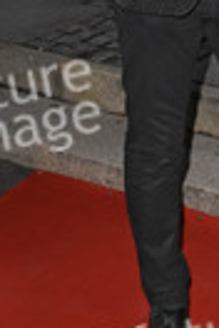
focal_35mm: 105
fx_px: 954
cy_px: -5
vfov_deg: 19.0
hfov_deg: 12.9
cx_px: 244
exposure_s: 1/160
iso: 3200
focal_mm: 23
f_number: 6.3
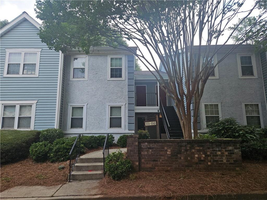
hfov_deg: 73.9
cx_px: 134
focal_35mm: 23
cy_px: 100
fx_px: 177
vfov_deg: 58.9
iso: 40
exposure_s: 1/120
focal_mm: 5.4
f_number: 1.8
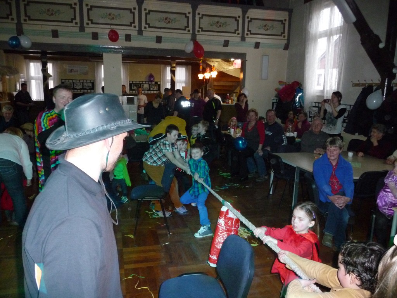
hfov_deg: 63.4
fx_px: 321
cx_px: 198
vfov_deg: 49.7
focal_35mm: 28
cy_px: 149
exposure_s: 1/30
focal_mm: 4.7
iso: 500
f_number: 3.3
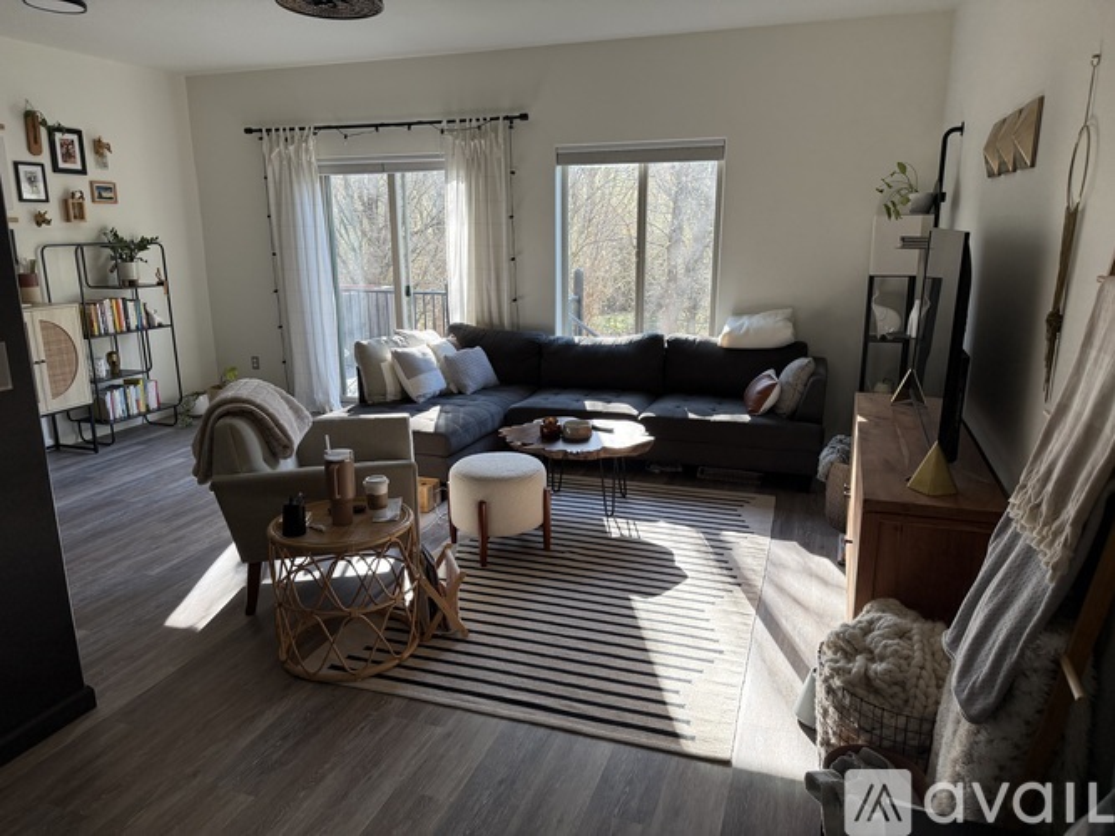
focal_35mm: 24
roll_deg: +0.4
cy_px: 418
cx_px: 558
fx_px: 773
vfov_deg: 56.8
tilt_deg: -13.6
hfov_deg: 71.6
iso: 160
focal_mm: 6.76
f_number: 1.78
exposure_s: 1/154
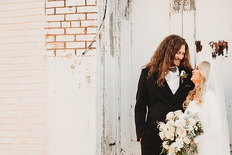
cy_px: 88
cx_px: 133
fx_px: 548
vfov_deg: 16.1
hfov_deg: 23.9
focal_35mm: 85
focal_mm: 65
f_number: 4
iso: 250
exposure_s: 1/400
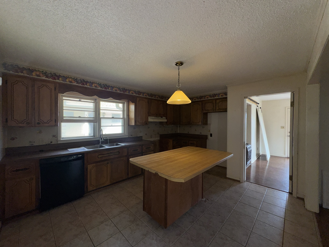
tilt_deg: -0.9
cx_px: 164
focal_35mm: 14
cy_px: 124
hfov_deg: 102.1
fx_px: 133
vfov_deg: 85.7
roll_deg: +0.4
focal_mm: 2.22
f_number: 2.2
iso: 32
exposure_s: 1/122
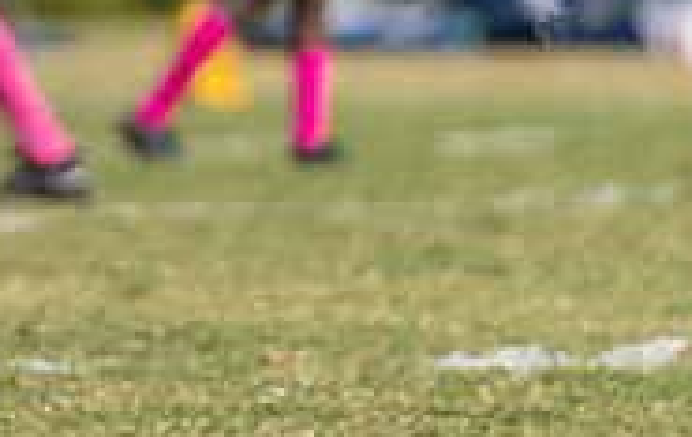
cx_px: -288
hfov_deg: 2.6
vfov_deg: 1.6
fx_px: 15195
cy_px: -93
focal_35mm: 803
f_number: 2.8
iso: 100
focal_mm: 200
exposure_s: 1/2000
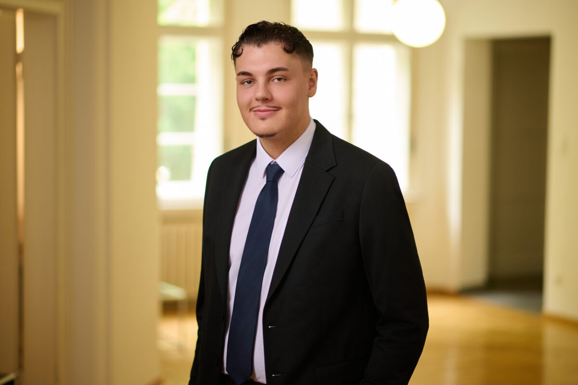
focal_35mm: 85
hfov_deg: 23.9
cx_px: 289
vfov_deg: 16.1
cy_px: 192
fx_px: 1365
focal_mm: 85
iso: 400
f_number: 1.8
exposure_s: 1/80
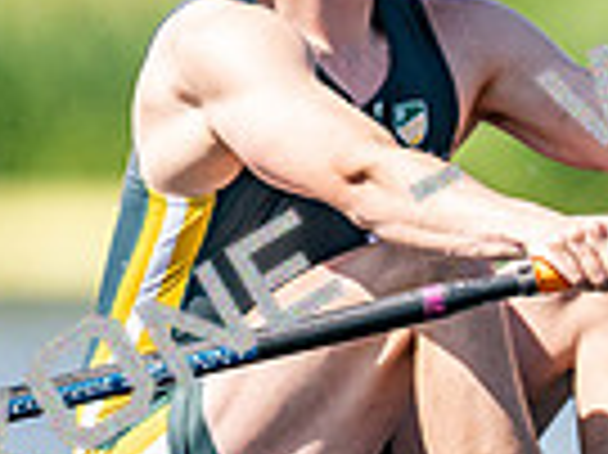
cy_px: 160
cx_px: 1094
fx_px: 43608
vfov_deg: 0.6
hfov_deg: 0.8
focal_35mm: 2485
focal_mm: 600
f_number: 4
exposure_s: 1/2500
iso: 360
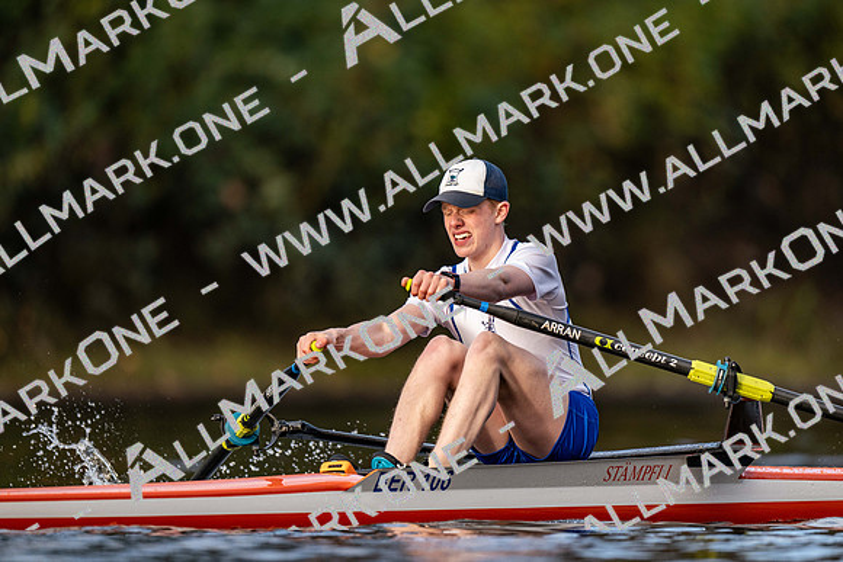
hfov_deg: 3.4
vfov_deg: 2.3
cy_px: 281
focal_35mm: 600
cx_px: 422
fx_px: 14053
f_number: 4
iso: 1000
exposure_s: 1/2500
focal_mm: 600
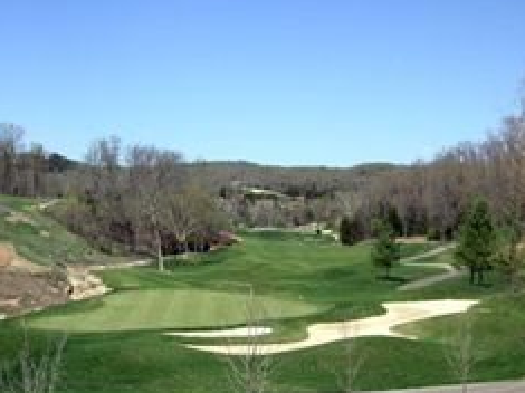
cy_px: 181
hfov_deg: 33.1
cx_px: 192
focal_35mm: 58
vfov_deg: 25.2
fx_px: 879
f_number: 6.7
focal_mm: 6.1
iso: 50
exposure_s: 1/180
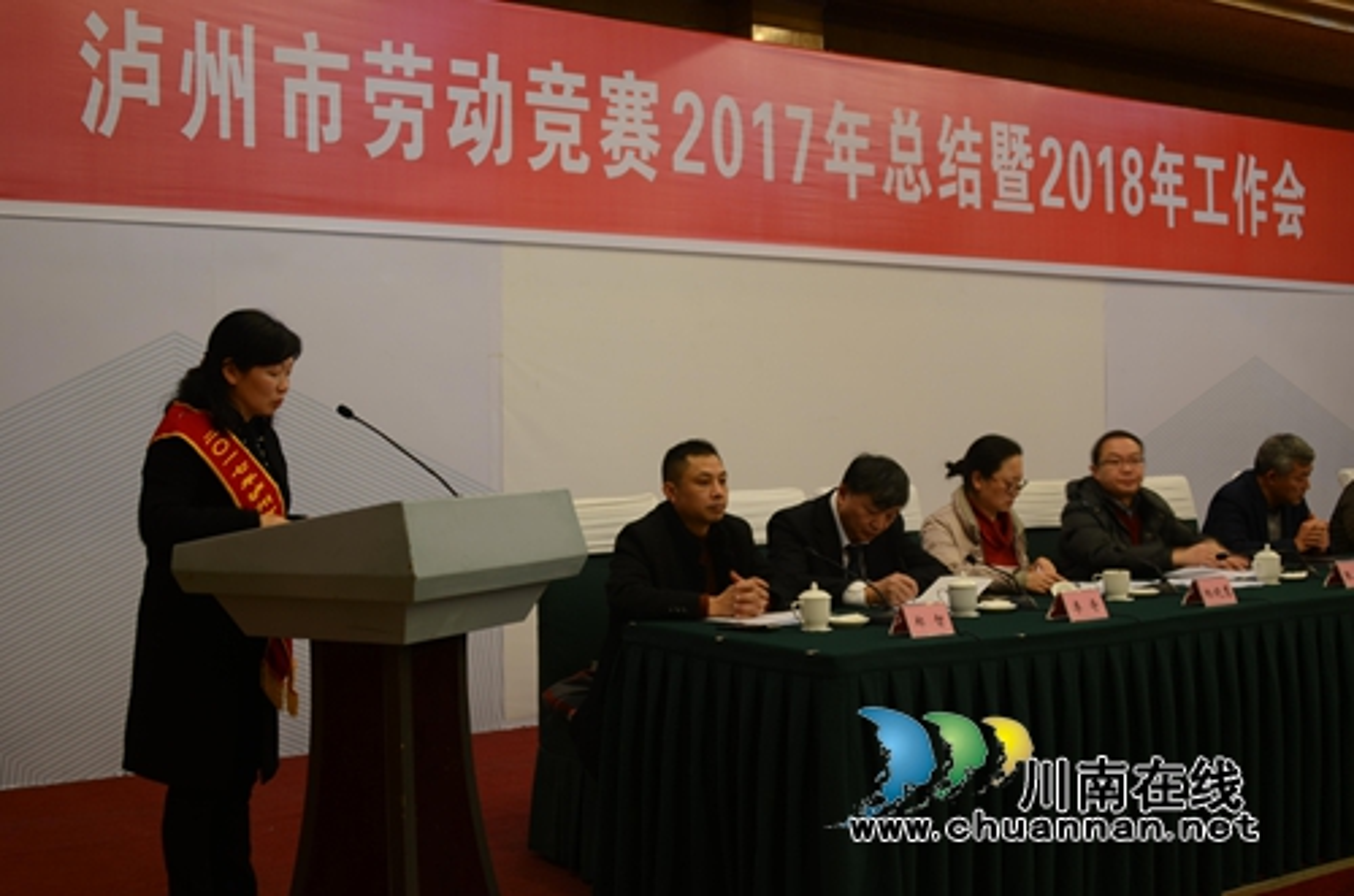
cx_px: 677
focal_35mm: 42
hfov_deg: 46.5
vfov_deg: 31.7
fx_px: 1576
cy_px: 448
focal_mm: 28
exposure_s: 1/8
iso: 100
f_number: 3.5
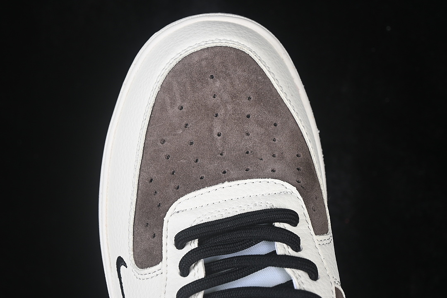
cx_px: 224
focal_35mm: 75
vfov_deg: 18.2
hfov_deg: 27.0
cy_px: 149
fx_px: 931
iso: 160
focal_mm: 50
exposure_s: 1/80
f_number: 7.1
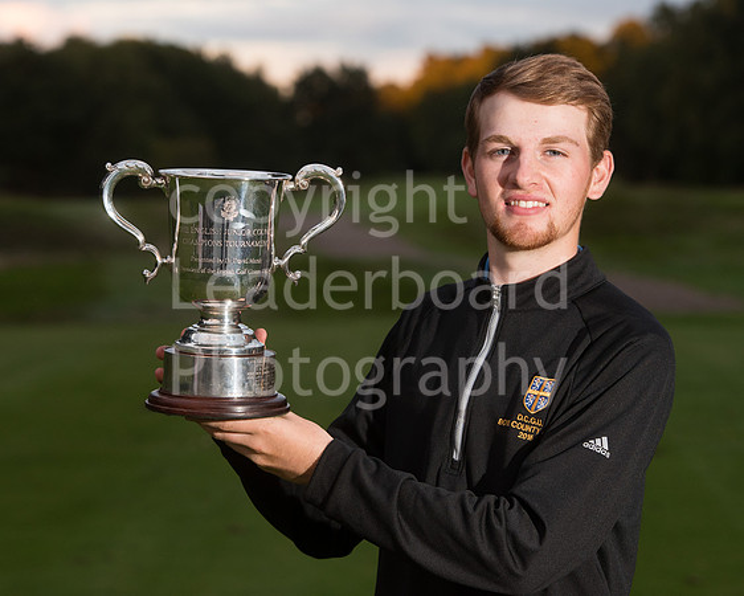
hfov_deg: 14.0
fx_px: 3034
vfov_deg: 11.2
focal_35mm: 138
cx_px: 349
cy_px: 286
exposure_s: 1/200
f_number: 5.6
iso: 1000
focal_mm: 116
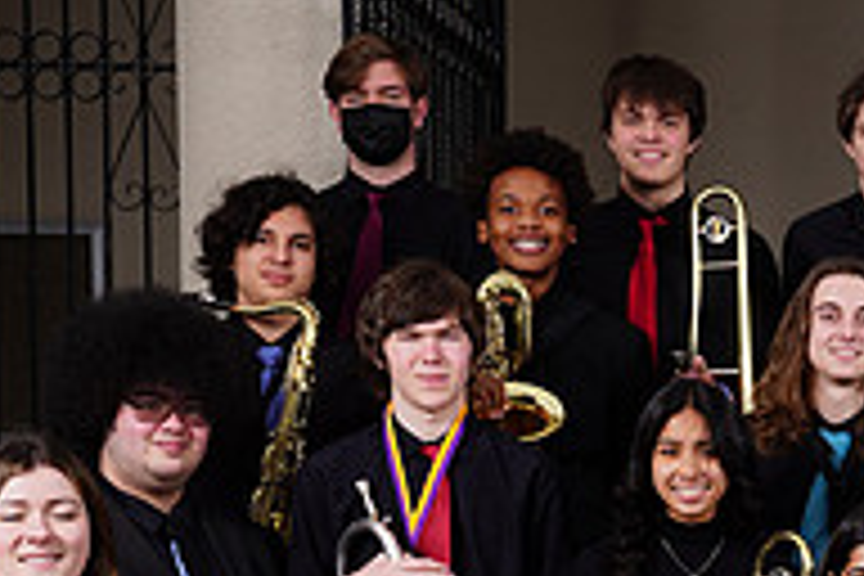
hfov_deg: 18.2
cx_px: 1062
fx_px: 2544
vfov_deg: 12.6
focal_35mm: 106
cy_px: 673
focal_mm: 35
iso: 100
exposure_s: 1/200
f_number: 7.1
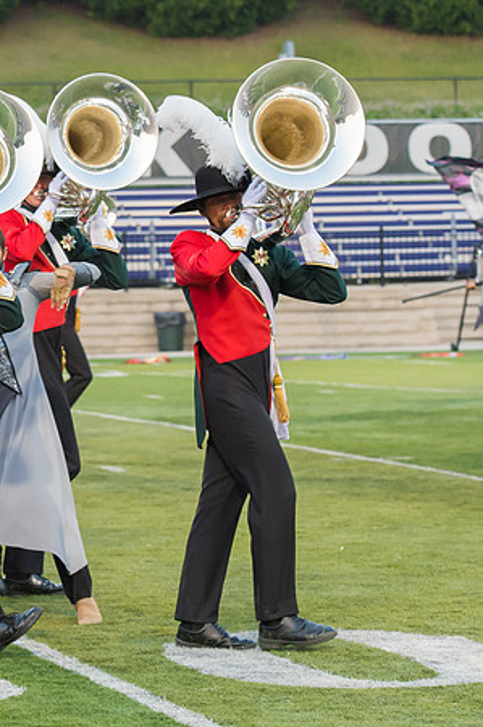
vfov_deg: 11.0
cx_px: -110
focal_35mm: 187
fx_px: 3777
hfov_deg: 7.3
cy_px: 264
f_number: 5
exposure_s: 1/640
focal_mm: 92
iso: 3200
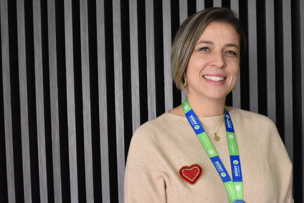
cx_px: 204
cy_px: 131
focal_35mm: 55
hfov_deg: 36.1
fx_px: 462
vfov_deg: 24.7
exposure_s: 1/60
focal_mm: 27
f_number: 4
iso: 800
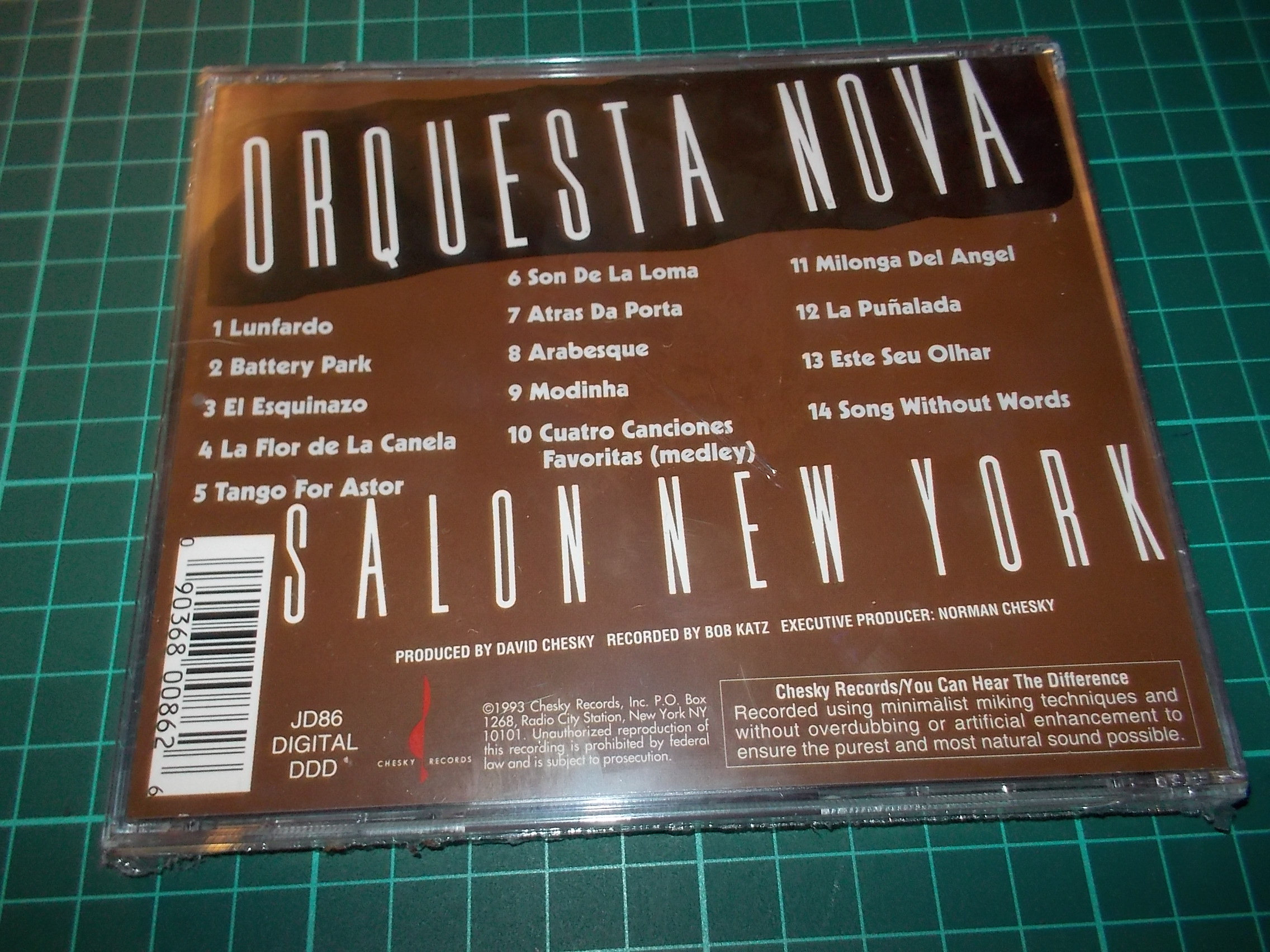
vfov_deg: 48.2
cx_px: 635
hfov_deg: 61.7
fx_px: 1064
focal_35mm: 29
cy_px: 476
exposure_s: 1/30
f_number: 3.3
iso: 200
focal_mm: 4.1
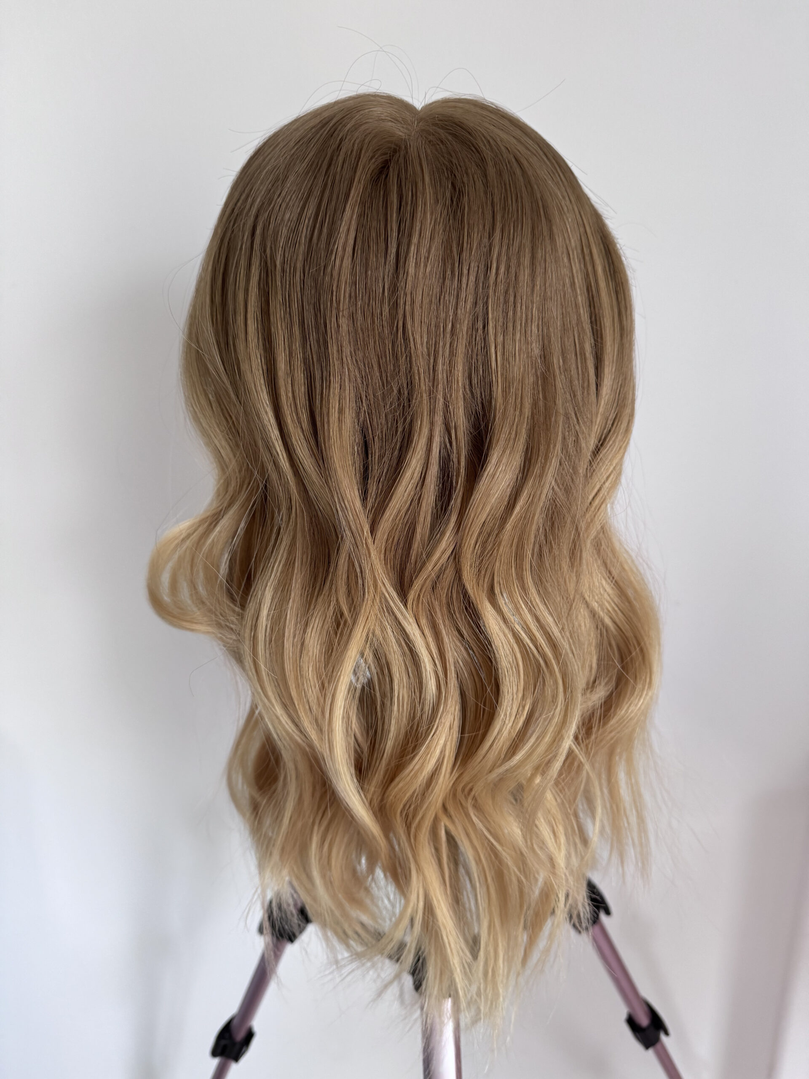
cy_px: 540
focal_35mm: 24
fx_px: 748
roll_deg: +2.4
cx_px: 404
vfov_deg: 71.6
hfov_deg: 56.8
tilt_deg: -20.3
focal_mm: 6.76
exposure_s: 1/121
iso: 160
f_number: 1.78
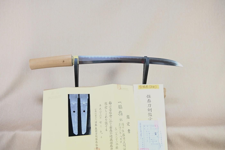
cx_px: 112
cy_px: 75
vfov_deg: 41.7
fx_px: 197
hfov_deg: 59.5
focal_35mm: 32
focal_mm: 21
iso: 100
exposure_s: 1/3
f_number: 3.5
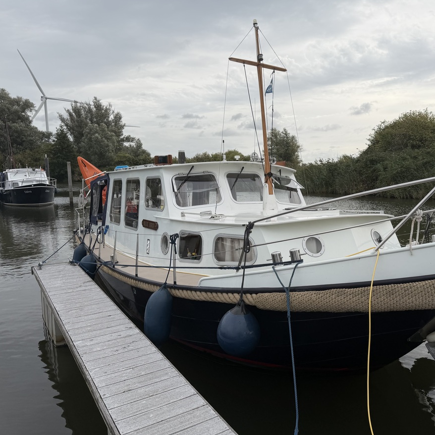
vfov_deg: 55.6
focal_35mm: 29
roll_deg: +0.7
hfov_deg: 54.6
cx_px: 285
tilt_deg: -6.7
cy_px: 220
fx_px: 412
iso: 80
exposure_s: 1/3953
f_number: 1.78
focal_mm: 6.76
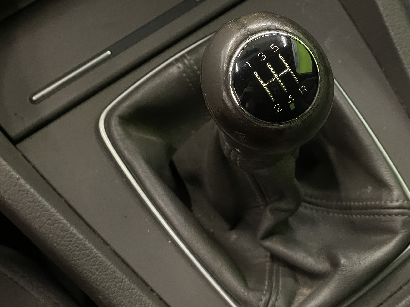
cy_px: 124
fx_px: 841
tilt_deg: -63.5
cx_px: 273
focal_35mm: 71
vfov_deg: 20.7
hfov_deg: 27.2
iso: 640
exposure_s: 1/50
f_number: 2
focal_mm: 6
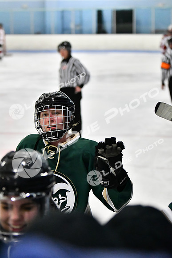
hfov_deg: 12.7
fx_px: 773
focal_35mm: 108
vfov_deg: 18.9
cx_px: 86
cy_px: 129
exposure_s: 1/1250
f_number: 2.8
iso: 8000
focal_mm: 72
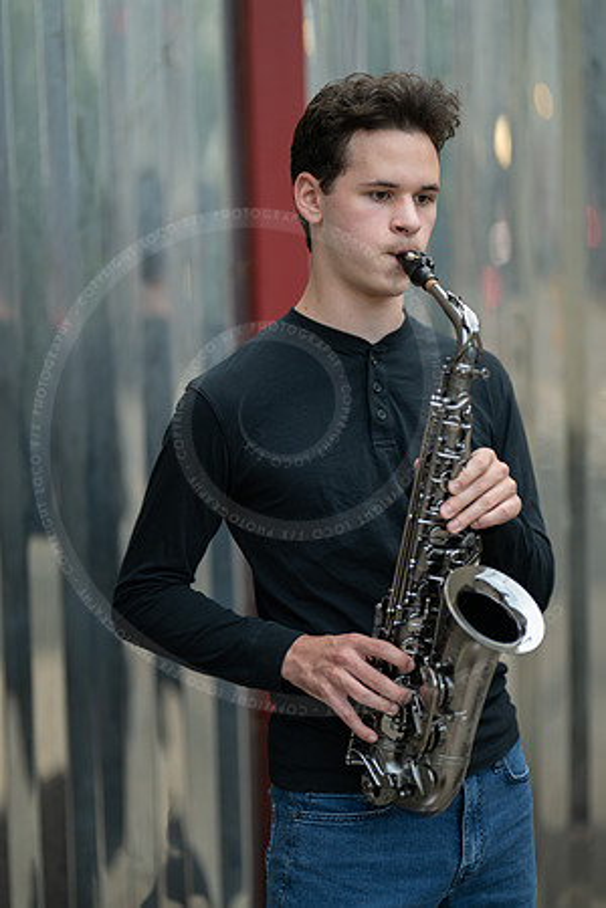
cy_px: 454
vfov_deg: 23.9
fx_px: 2146
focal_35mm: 85
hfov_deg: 16.1
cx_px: 303
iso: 250
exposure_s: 1/320
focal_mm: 85
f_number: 1.2
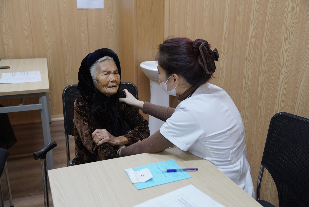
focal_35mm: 38
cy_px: 104
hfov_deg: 51.3
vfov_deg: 35.5
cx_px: 154
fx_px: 322
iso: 1600
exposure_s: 1/200
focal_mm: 25
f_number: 3.2
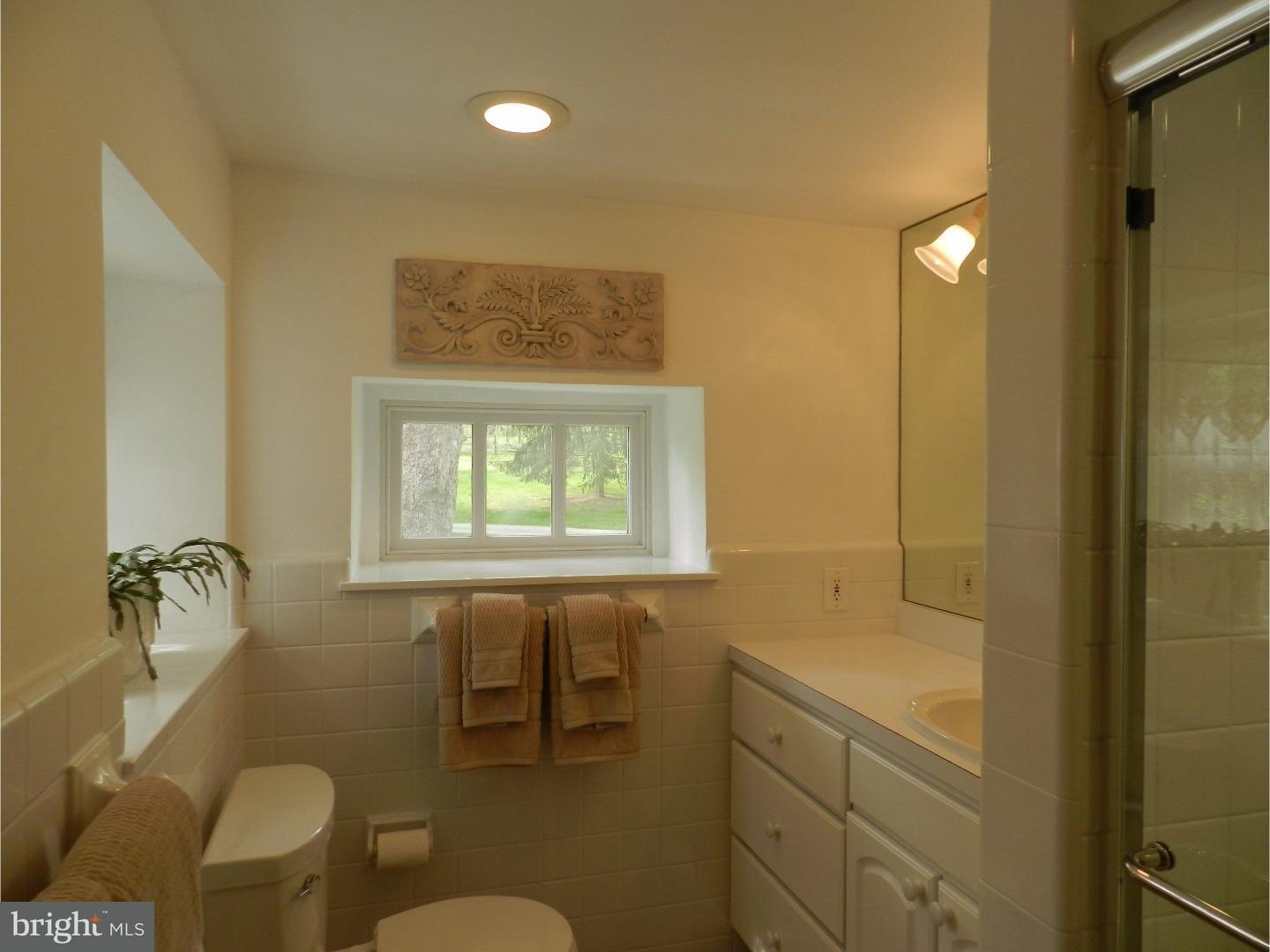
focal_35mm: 23
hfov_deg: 73.9
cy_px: 476
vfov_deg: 58.9
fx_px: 844
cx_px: 635
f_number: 3.4
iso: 160
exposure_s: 1/100
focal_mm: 4
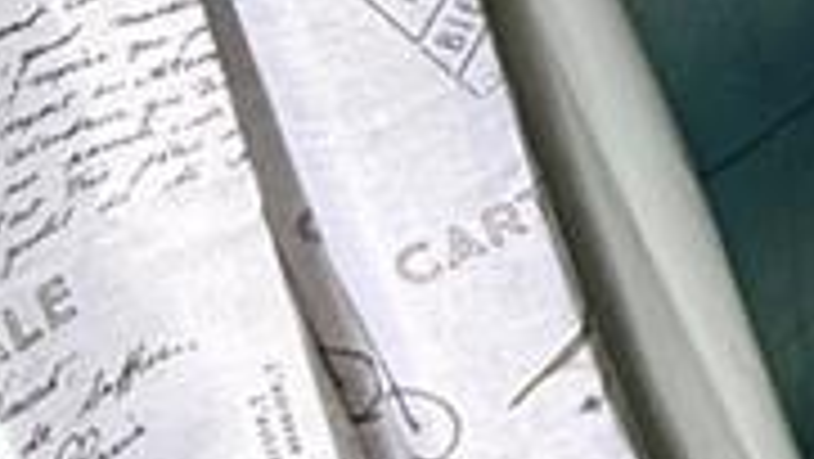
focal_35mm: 101
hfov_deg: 17.6
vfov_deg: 11.4
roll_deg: +3.7
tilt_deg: -16.4
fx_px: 2181
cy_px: -261
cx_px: 1417
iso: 400
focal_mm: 2.22
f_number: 2.2
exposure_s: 1/60
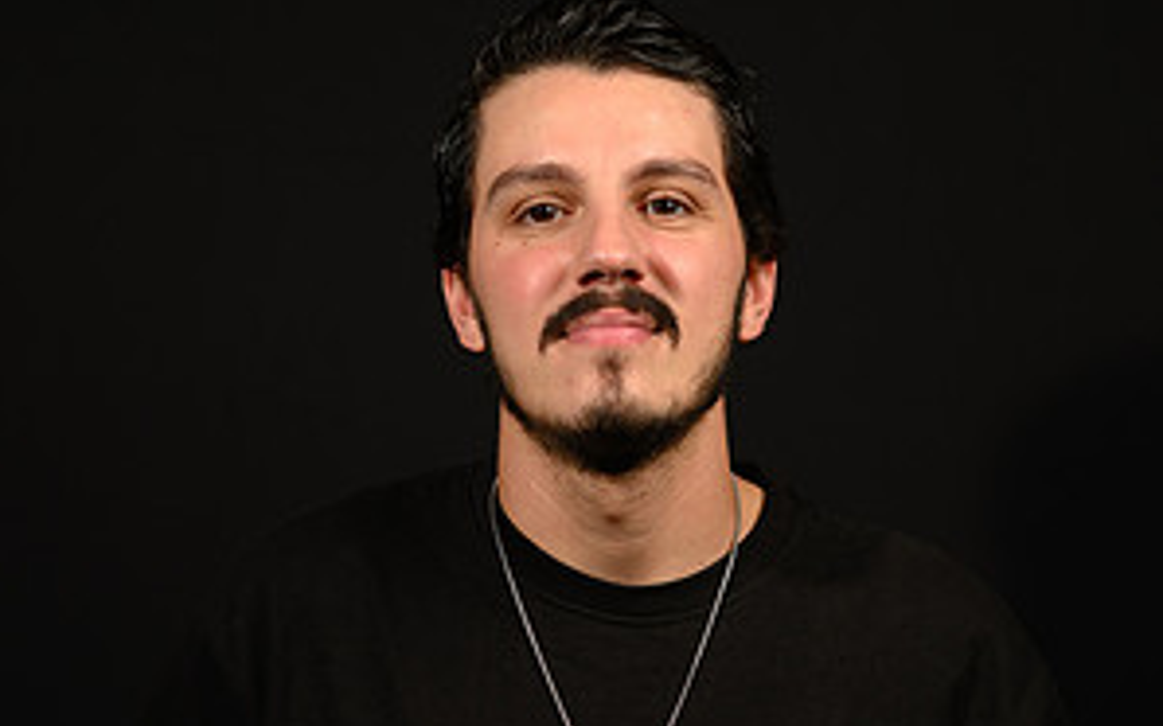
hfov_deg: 16.0
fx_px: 4151
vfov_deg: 9.9
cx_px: 582
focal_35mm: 131
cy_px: 660
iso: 500
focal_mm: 85
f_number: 8
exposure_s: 1/200
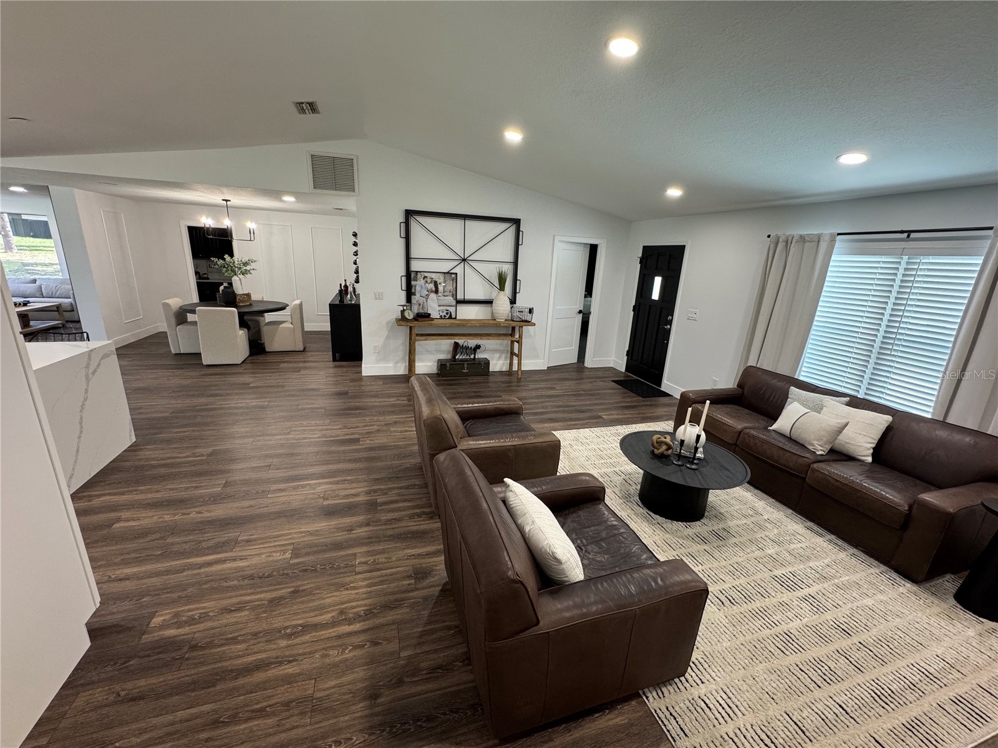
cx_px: 499
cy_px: 374
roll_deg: -3.4
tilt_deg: -16.5
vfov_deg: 85.7
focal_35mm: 14
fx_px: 404
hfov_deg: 102.1
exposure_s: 1/60
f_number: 2.2
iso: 200
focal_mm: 2.22
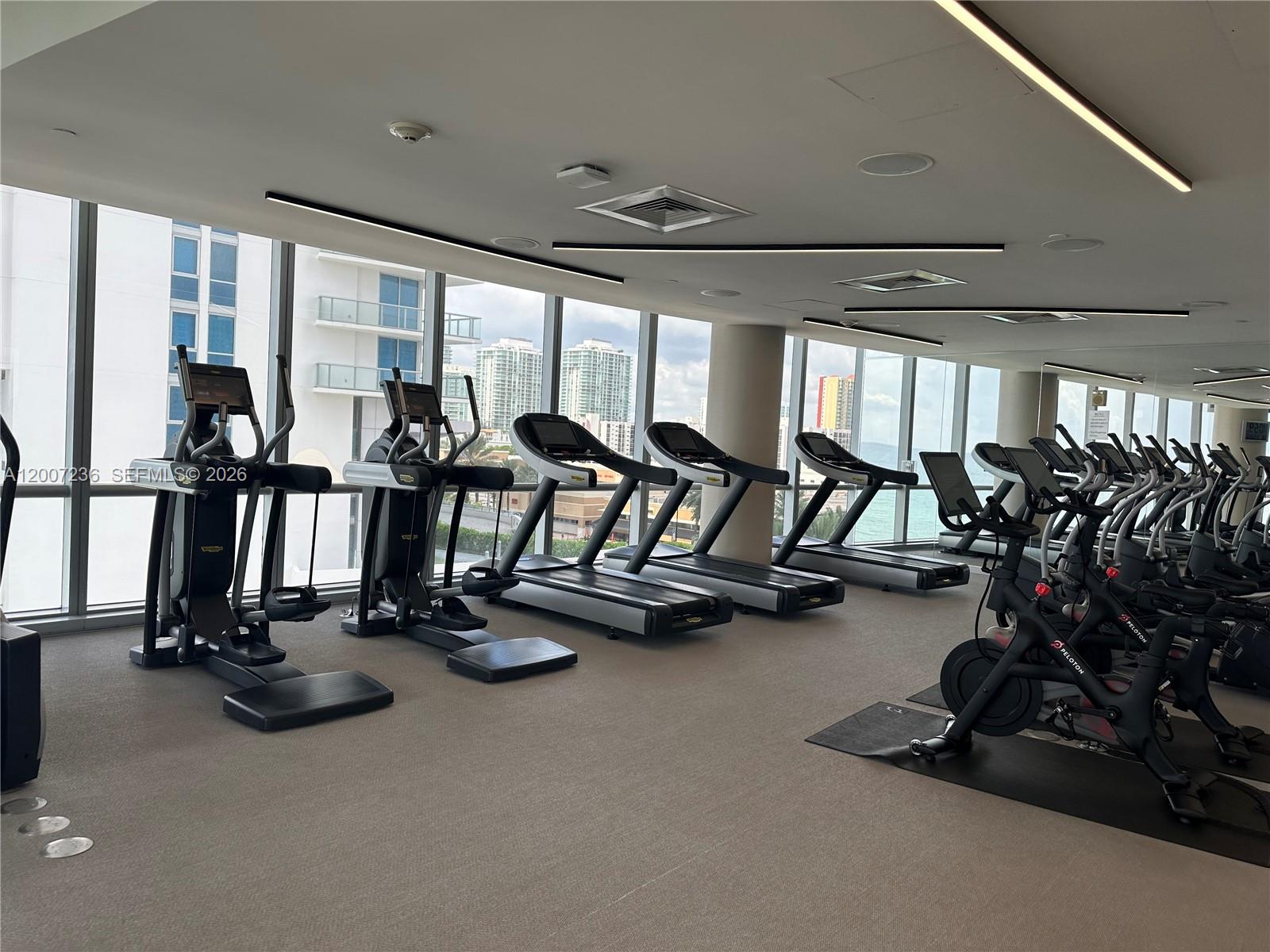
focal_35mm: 24
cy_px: 476
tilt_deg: -3.0
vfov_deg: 56.8
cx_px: 635
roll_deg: -3.8
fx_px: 881
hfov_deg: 71.6
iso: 80
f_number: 1.78
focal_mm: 6.86
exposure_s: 1/387
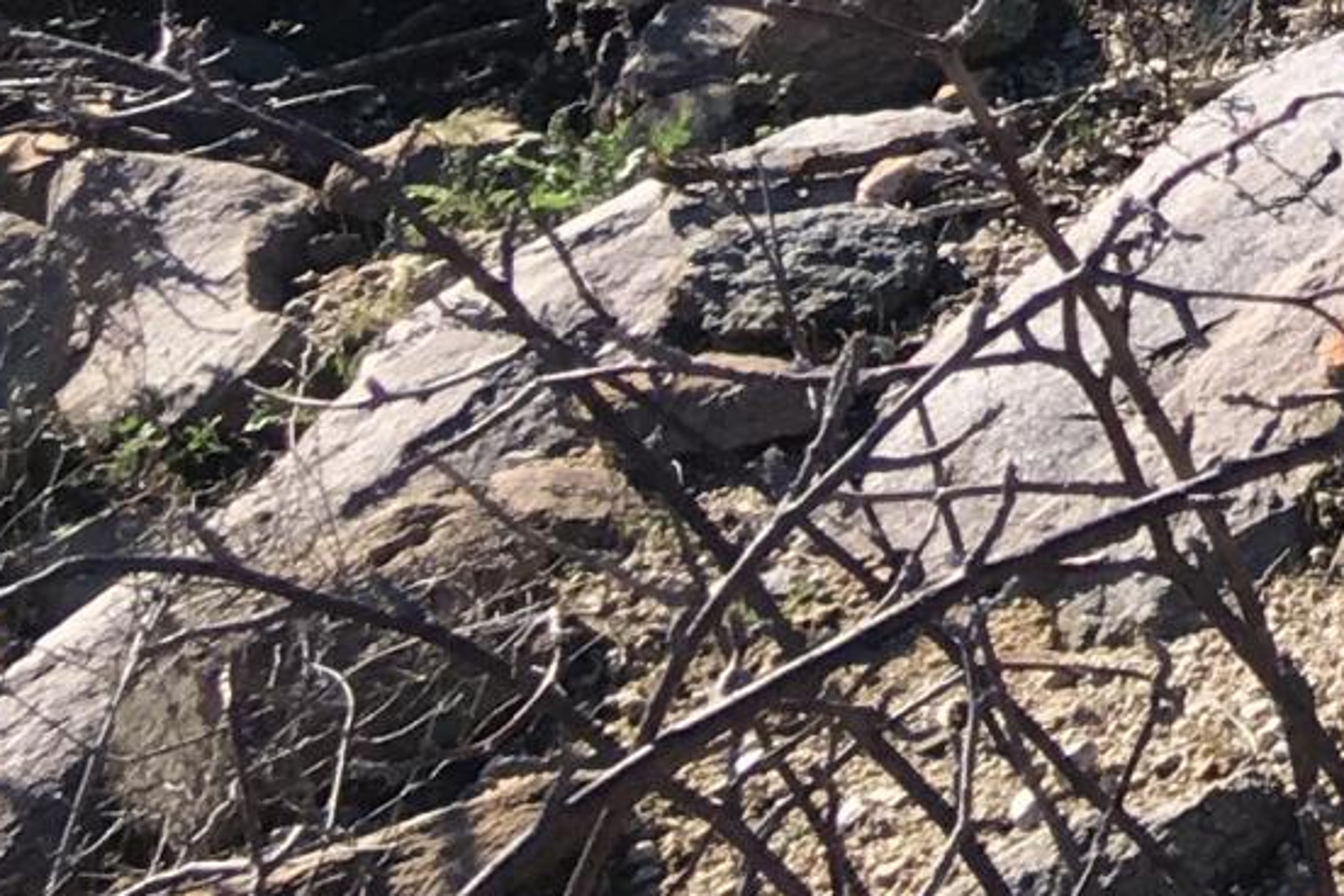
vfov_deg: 7.6
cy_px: -1566
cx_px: 3309
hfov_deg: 10.6
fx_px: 6122
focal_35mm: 164
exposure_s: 1/962
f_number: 2.2
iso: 25
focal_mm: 4.15
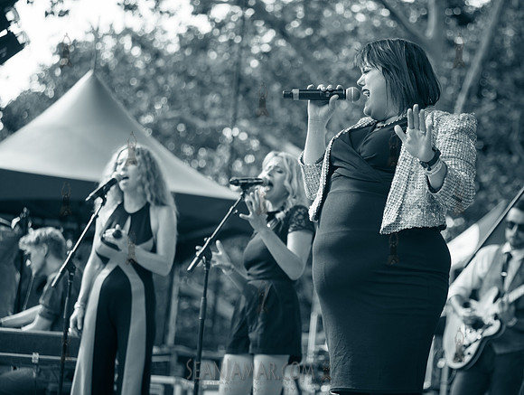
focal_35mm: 107
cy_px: 184
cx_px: 317
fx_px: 1619
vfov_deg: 13.9
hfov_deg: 18.4
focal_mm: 92
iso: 200
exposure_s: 1/640
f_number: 2.8
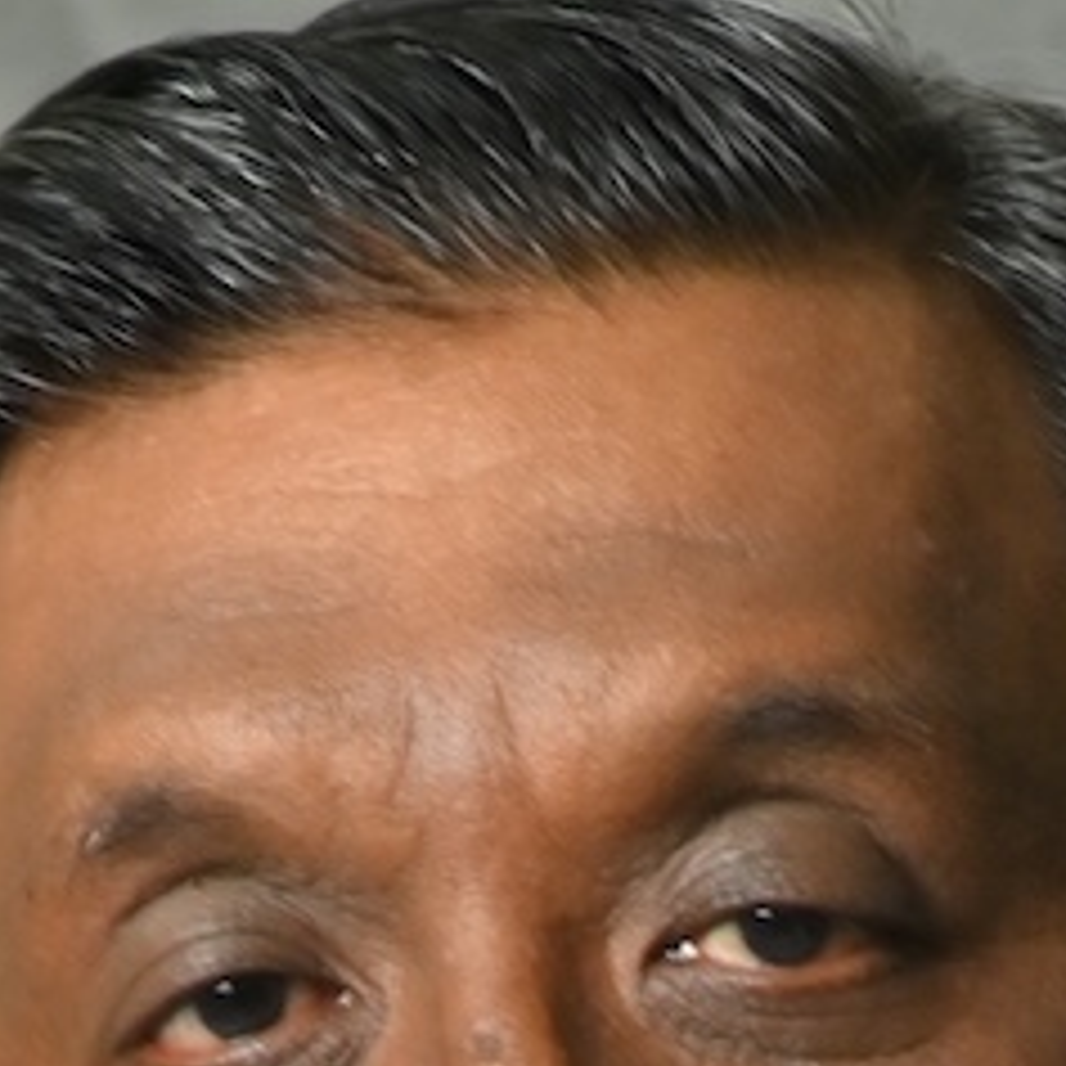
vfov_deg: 2.4
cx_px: 711
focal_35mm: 734
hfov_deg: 2.4
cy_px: 3101
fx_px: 25573
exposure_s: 1/125
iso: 250
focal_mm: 85
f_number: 8
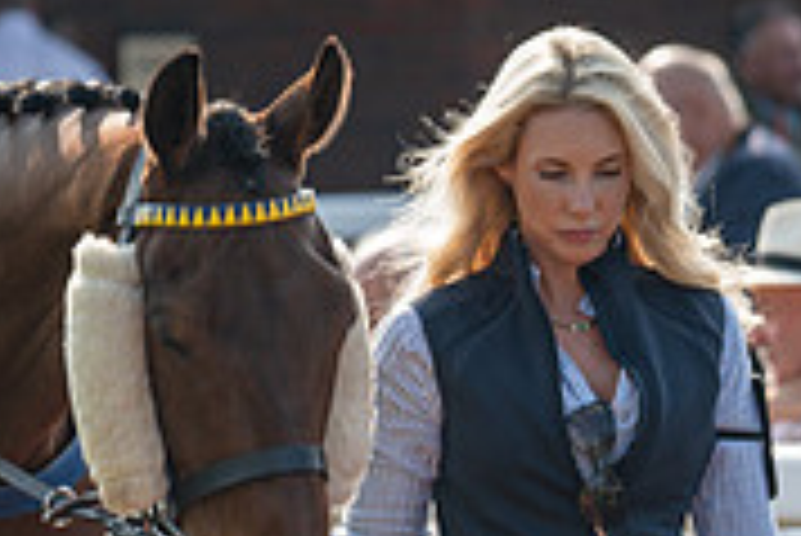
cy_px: 455
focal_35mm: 646
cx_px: 399
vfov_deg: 2.1
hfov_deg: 3.2
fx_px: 14385
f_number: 4
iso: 80
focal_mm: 135
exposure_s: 1/500
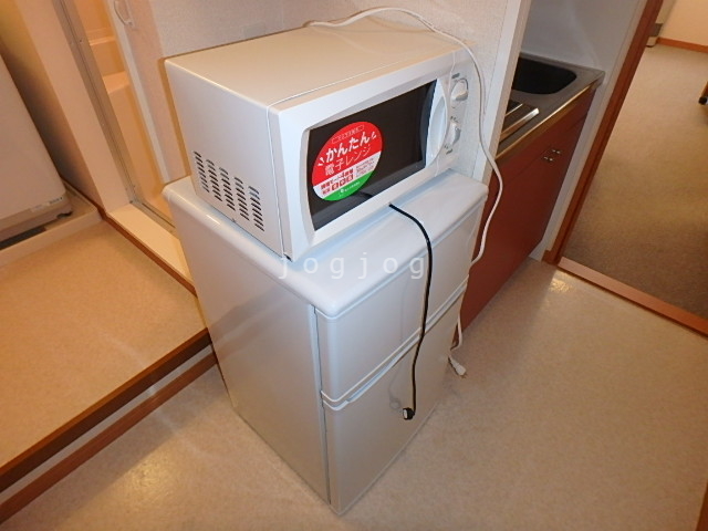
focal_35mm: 21
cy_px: 266
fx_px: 430
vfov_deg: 63.4
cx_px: 354
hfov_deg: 79.0
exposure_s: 1/30
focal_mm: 3.7
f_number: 3.5
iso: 400
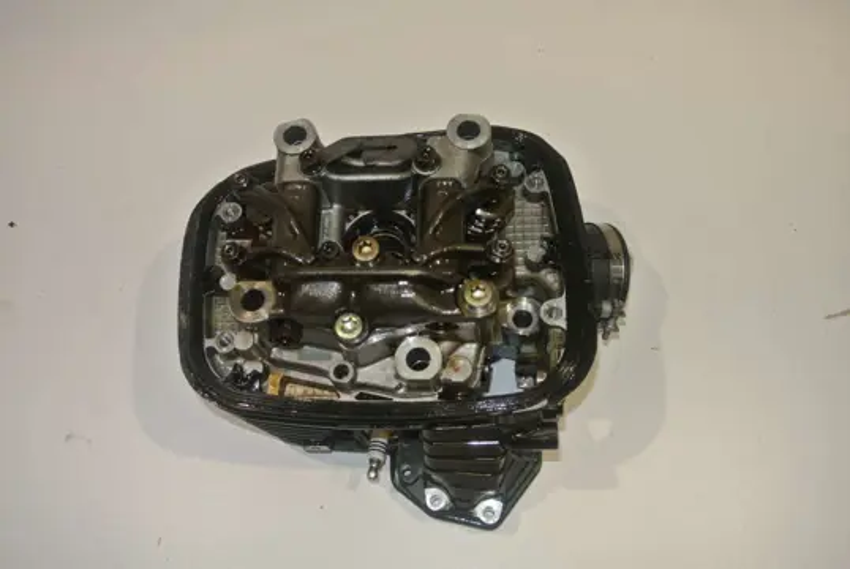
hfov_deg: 55.7
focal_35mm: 34
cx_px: 425
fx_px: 804
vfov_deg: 39.0
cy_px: 284
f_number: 4
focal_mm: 12.7
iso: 200
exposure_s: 1/60
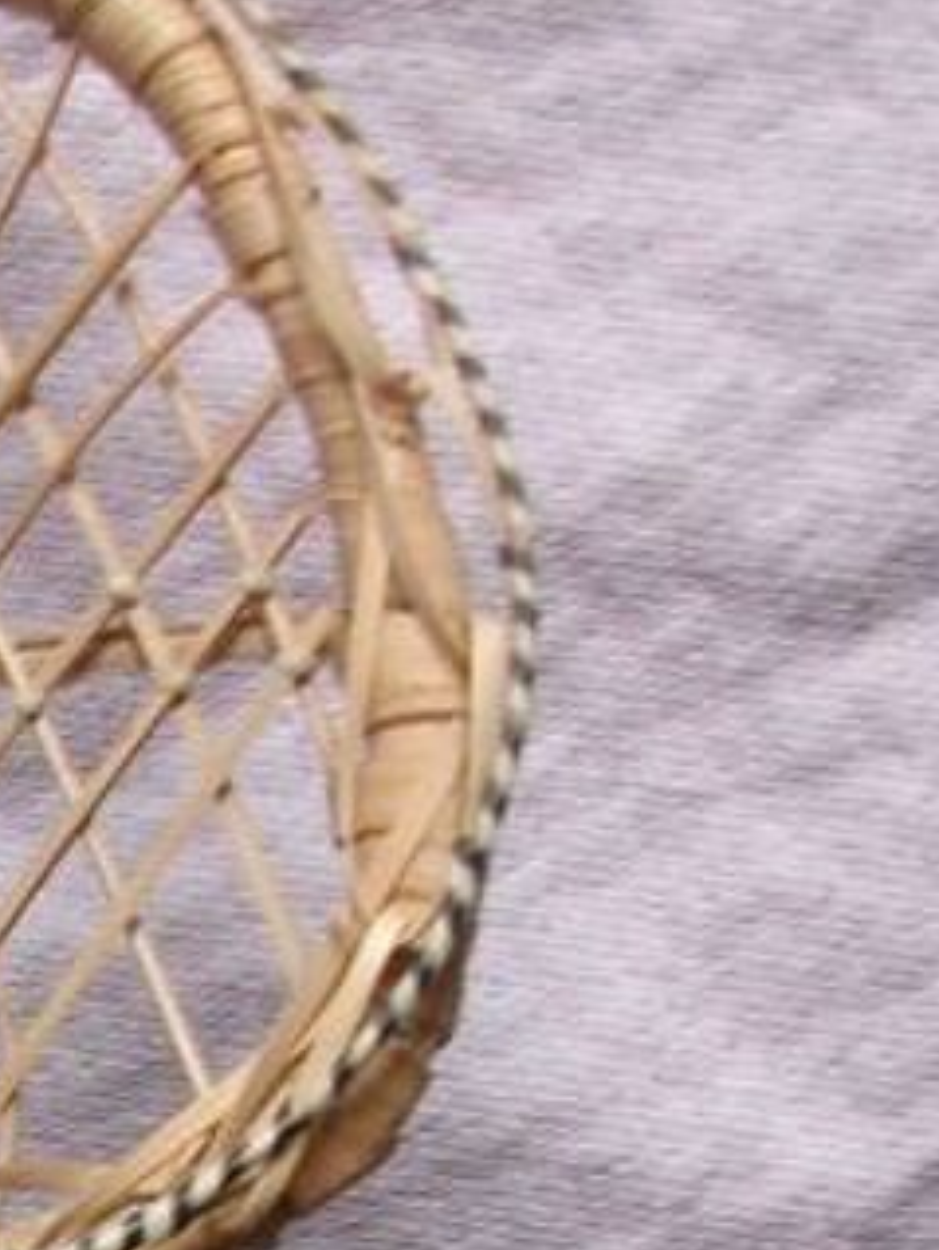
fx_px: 4840
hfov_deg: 10.3
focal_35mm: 134
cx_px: -853
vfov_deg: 13.9
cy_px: 1846
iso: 80
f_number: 2.9
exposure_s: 1/40
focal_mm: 5.7
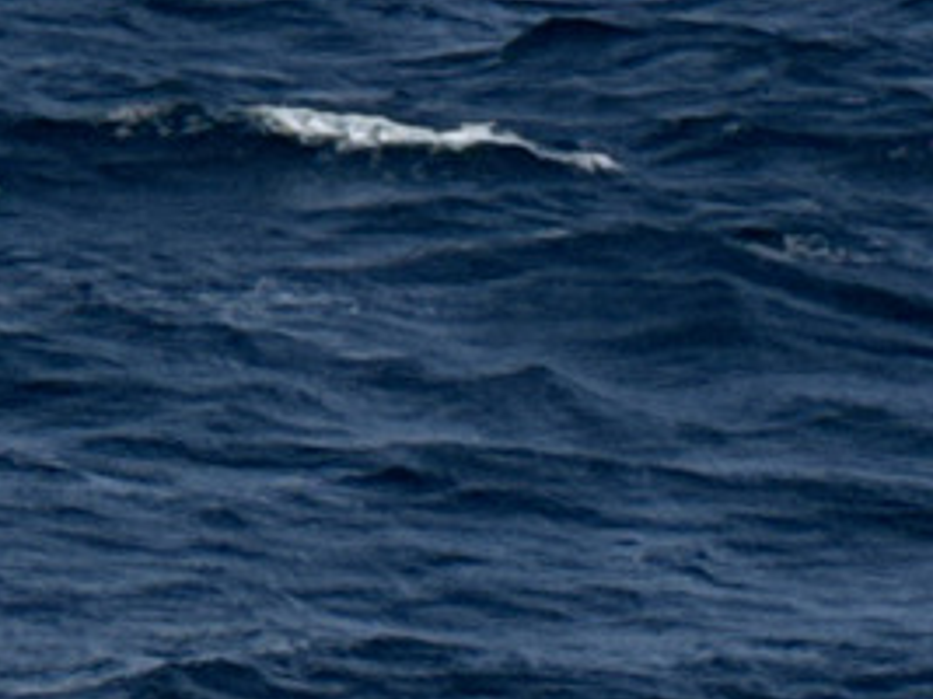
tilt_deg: +7.1
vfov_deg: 3.9
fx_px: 9699
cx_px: -433
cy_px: -1845
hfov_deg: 5.5
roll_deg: -0.9
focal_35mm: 360
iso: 64
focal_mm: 6.76
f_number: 1.78
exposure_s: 1/9009
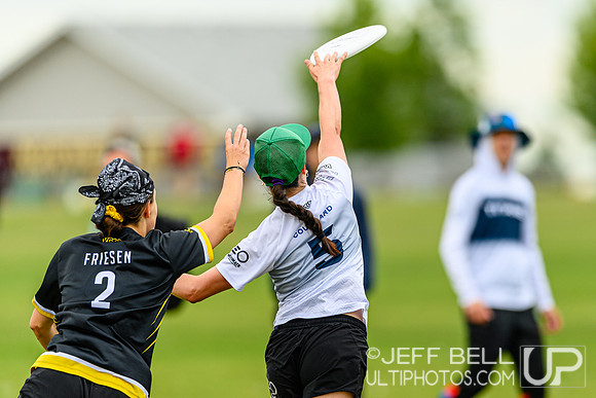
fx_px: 8932
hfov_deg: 3.8
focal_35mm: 539
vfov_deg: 2.6
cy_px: 268
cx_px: 402
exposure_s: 1/1250
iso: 320
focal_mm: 400
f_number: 3.2
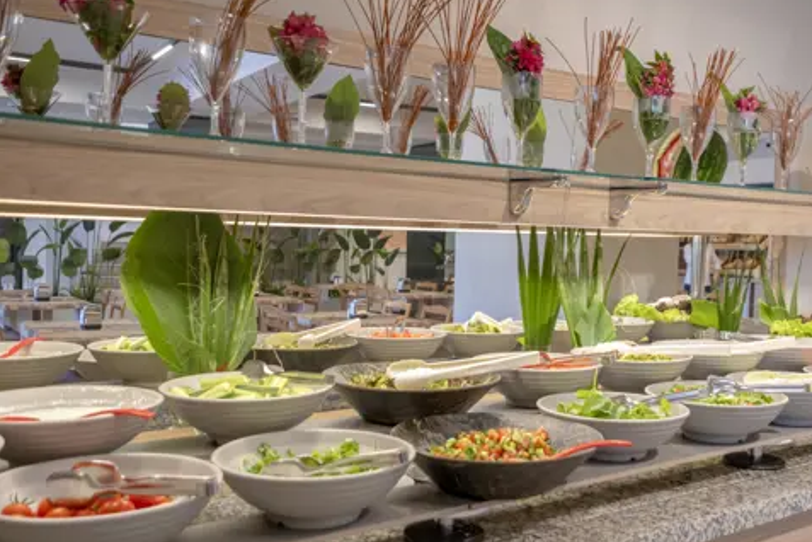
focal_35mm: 32
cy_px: 269
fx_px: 722
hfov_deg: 58.7
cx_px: 417
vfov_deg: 41.1
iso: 800
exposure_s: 1/60
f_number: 4
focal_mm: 20.9
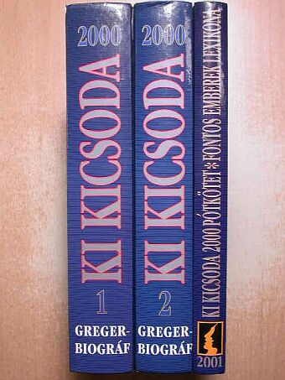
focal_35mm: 53
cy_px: 190
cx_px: 142
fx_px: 582
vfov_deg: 36.2
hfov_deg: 27.5
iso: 100
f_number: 3.3
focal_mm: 11.1
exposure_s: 1/103
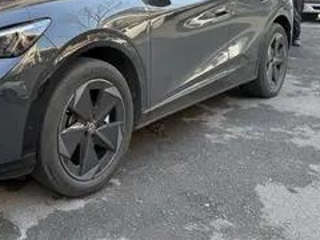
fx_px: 416
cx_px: 27
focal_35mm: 45
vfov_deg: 31.1
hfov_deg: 38.9
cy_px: 37
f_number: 1.78
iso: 80
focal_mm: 6.76
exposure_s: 1/488
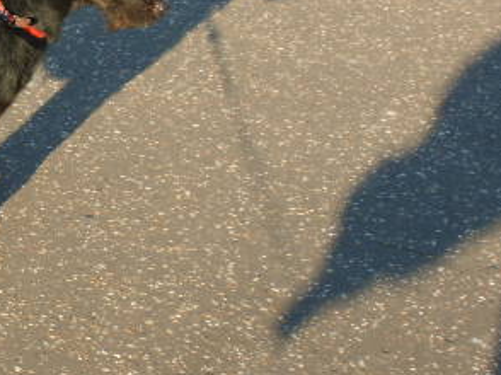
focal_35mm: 157
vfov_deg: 9.4
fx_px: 2270
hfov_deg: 12.4
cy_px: 92
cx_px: -19
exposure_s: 1/125
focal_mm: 12
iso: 50
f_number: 3.9
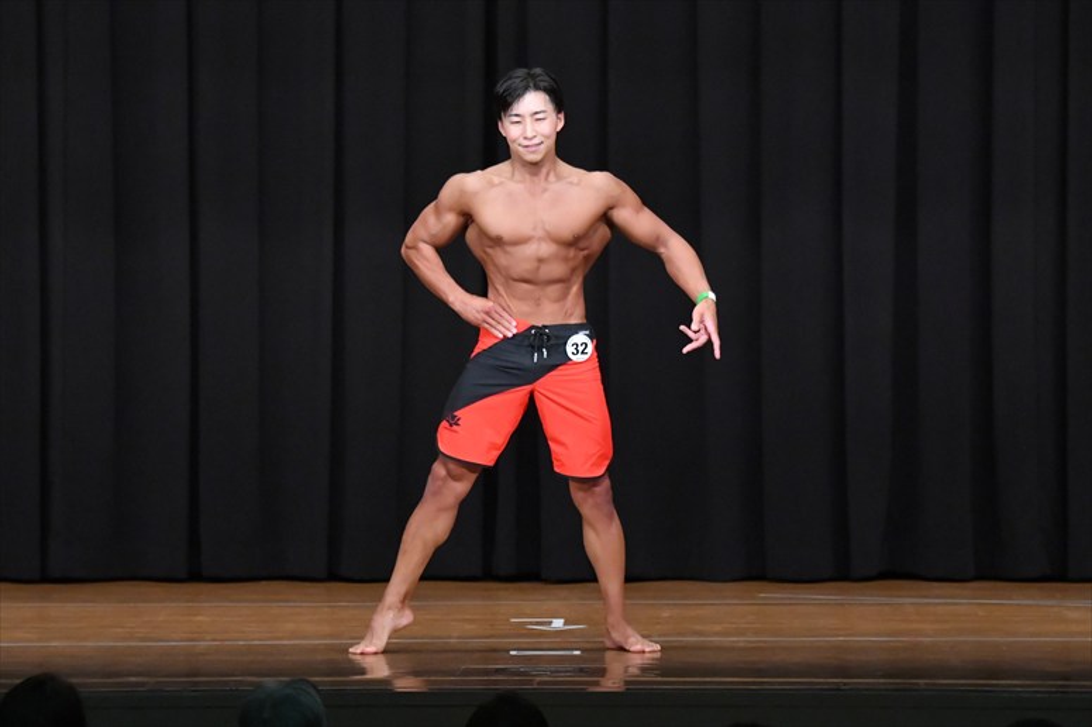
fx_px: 6579
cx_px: 546
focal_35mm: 217
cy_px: 364
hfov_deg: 9.5
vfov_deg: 6.3
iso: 8000
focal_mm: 145
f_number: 5.6
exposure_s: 1/400
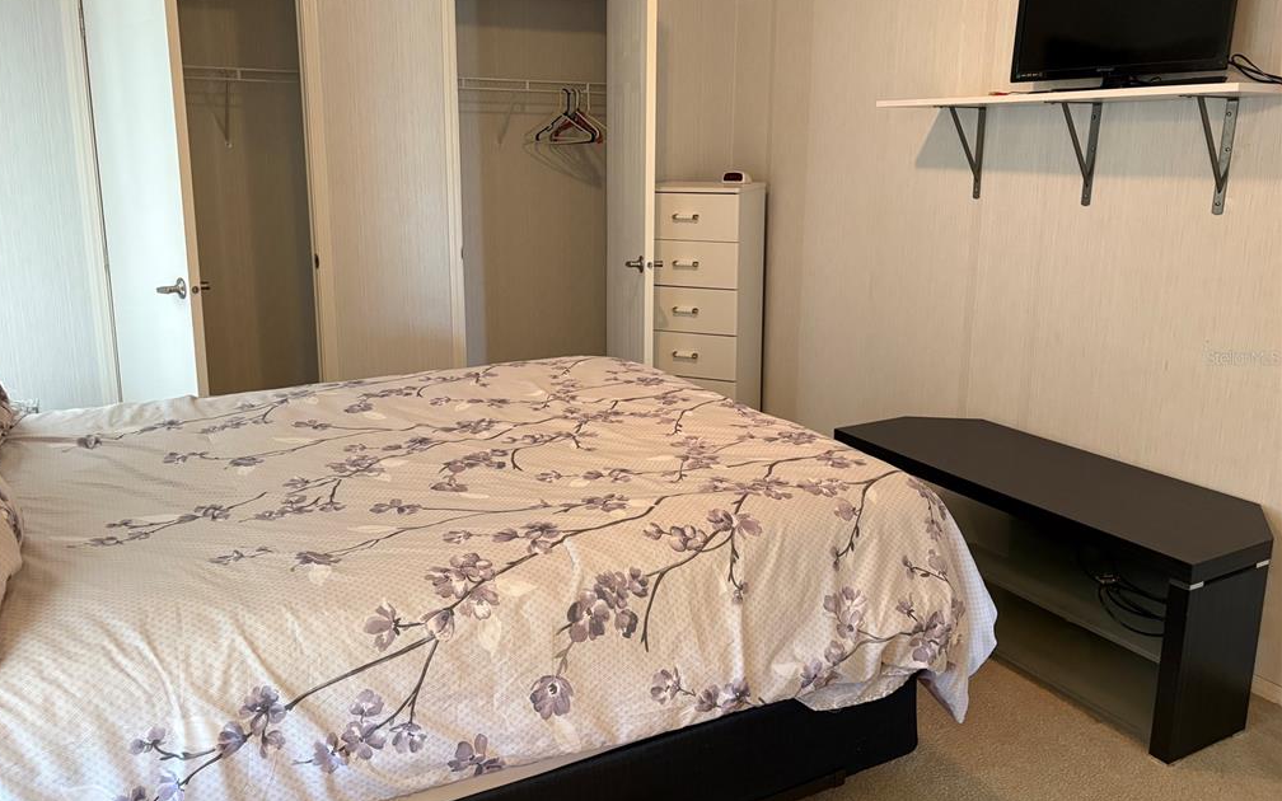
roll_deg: -0.2
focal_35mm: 28
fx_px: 978
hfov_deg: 66.5
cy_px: 357
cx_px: 632
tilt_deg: -11.8
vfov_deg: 44.5
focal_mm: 5.96
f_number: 1.6
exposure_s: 1/60
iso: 250
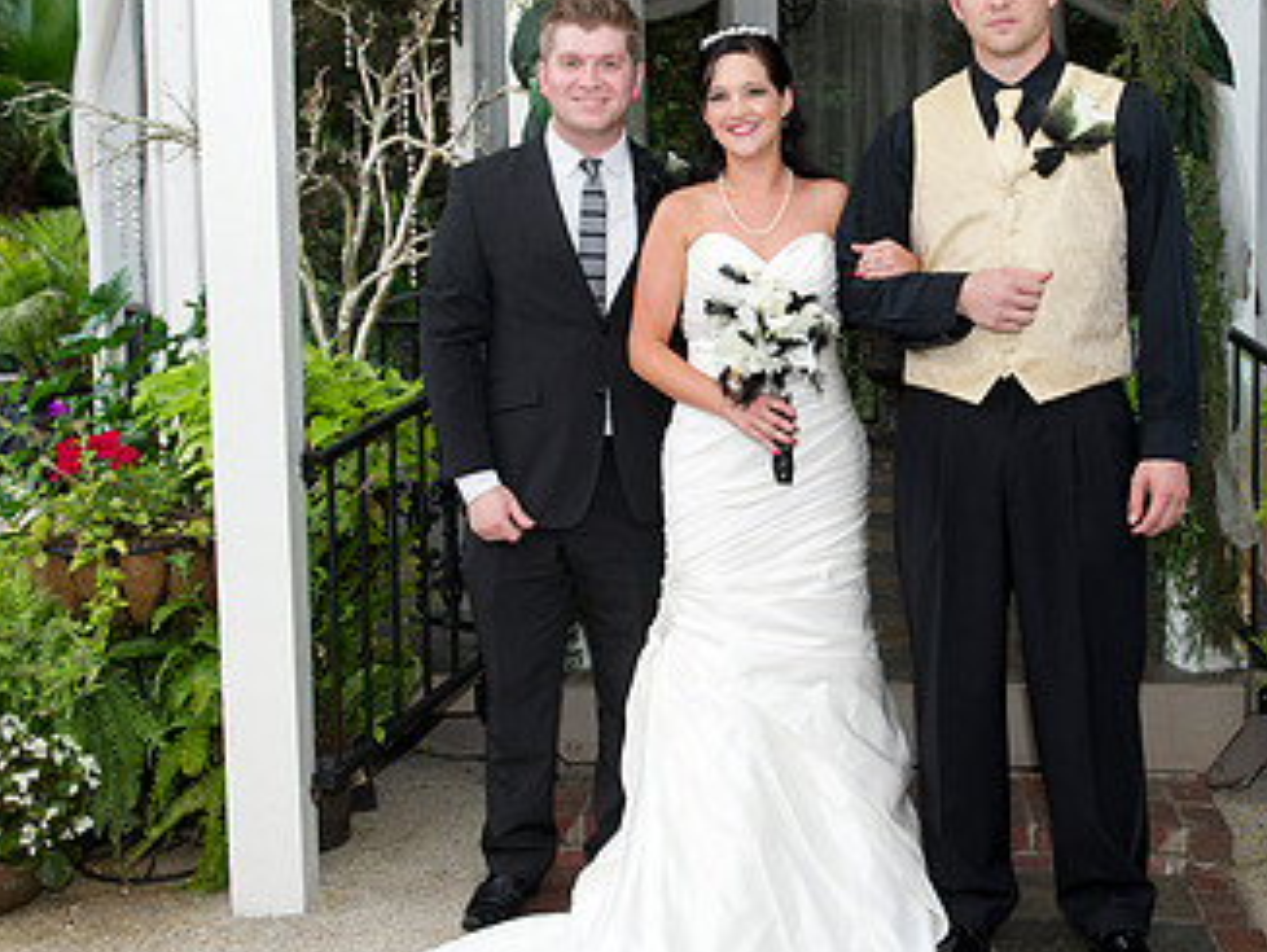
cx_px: 812
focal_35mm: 53
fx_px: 1941
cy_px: 427
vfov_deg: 27.5
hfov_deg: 35.9
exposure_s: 1/125
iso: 800
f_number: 4.5
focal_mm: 31
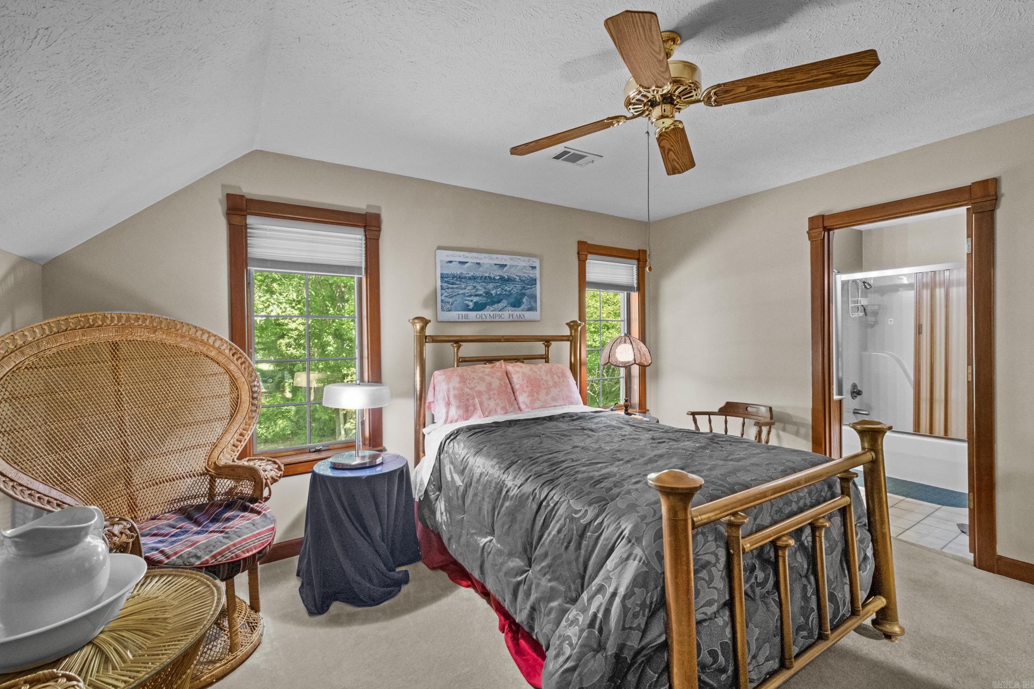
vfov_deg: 77.3
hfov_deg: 100.4
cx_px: 517
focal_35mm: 15
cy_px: 344
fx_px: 431
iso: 800
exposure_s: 1/1.25
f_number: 7.1
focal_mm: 10
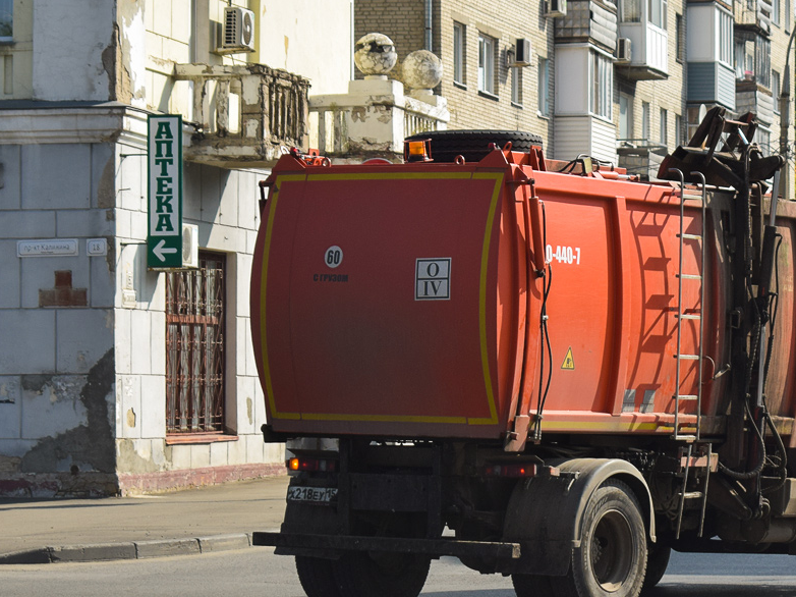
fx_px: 2799
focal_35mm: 122
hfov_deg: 16.1
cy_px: 287
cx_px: 607
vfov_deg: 12.2
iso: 200
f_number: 5.6
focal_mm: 55
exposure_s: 1/800
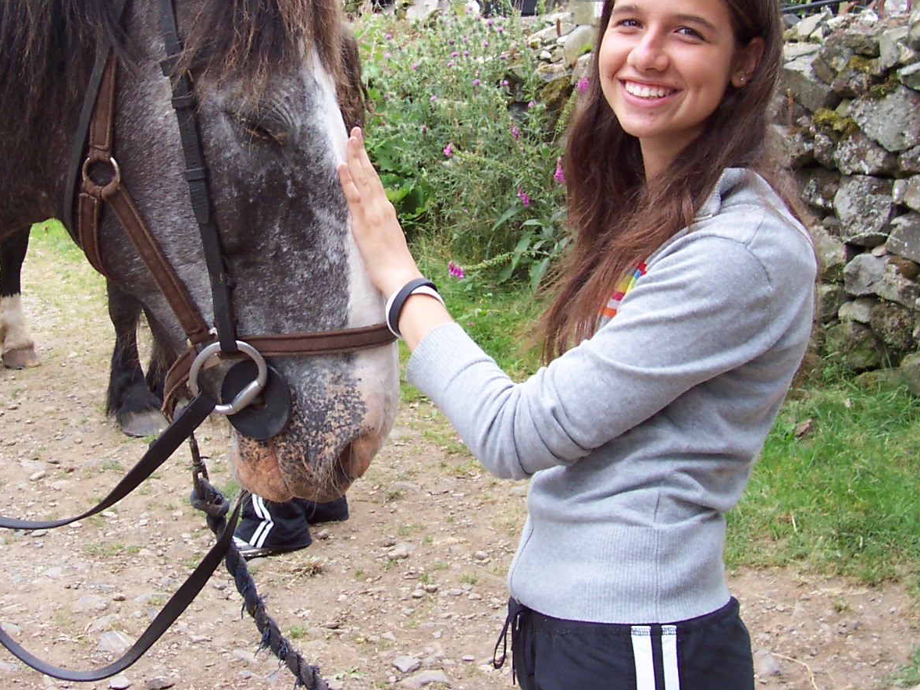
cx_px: 362
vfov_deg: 27.8
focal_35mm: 52
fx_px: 1382
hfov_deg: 36.7
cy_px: 214
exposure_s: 1/125
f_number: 2.8
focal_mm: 5.6
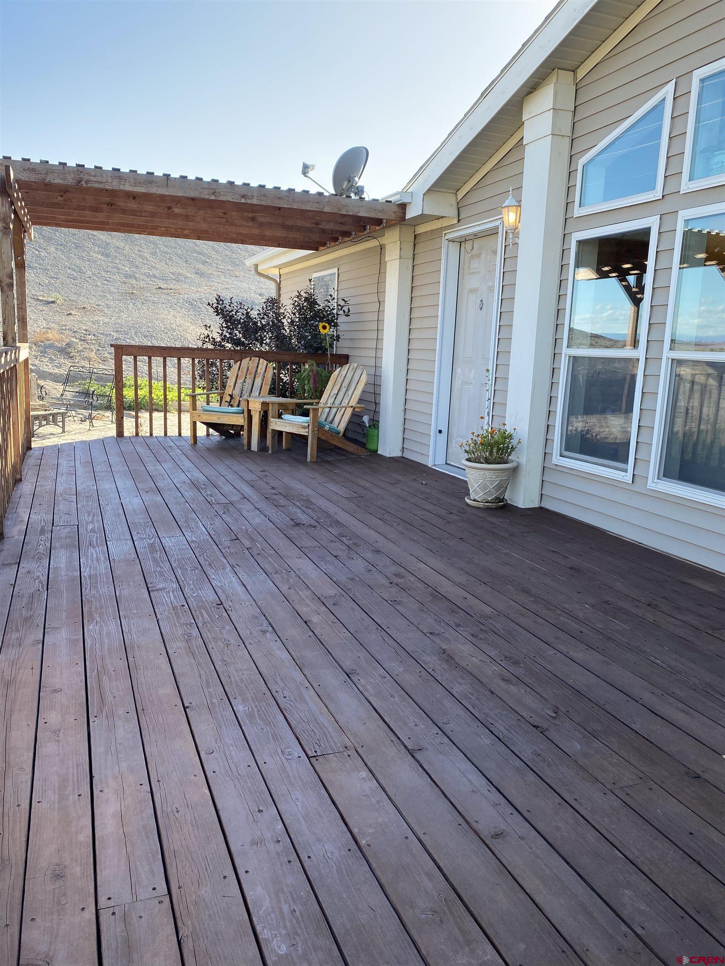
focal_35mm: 26
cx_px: 362
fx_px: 726
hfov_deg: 53.1
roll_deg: -2.3
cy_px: 483
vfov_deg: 67.3
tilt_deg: -9.3
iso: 32
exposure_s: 1/536
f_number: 1.8
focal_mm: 4.25
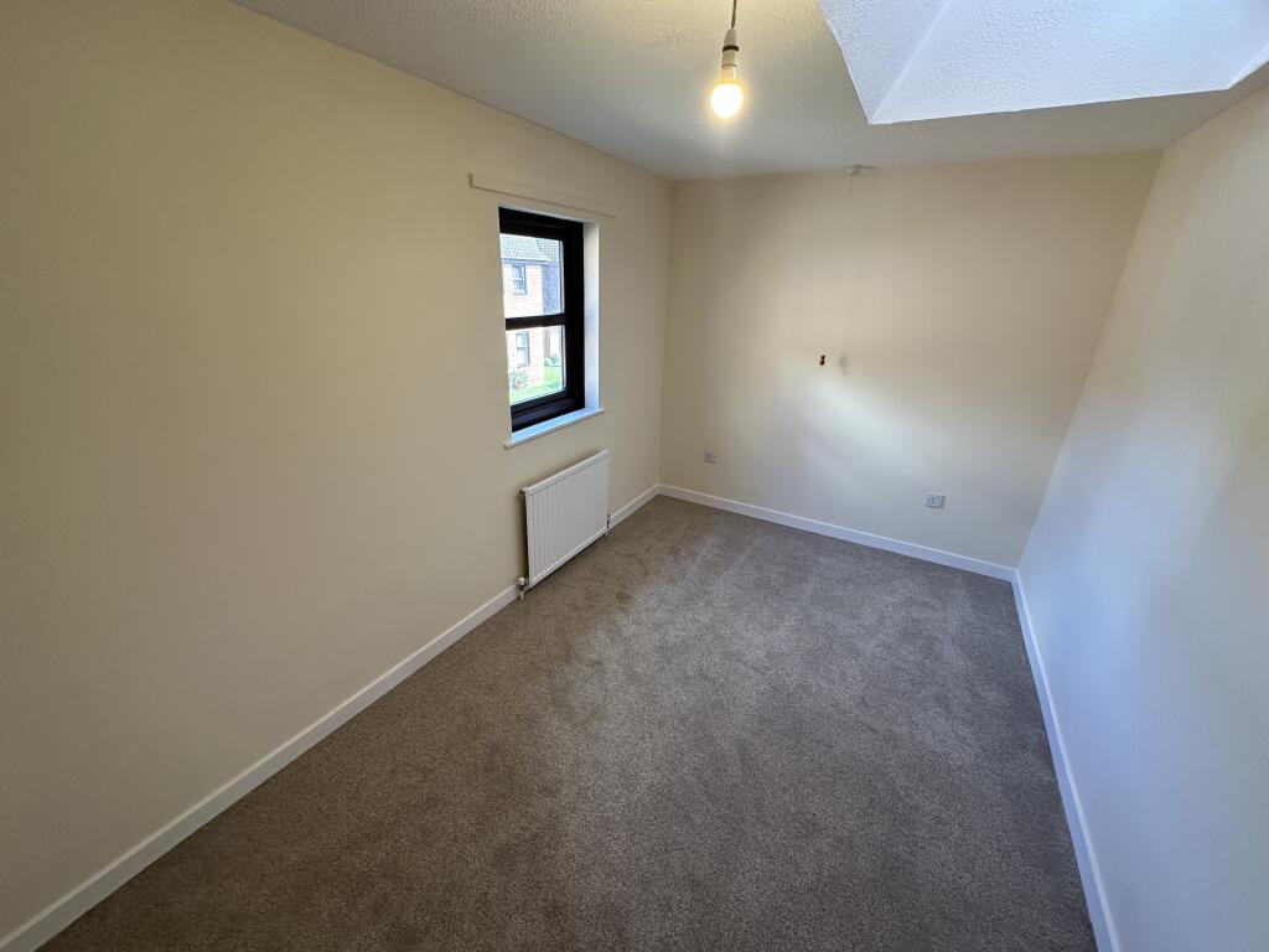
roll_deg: -1.3
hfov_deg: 102.1
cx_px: 634
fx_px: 513
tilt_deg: -21.2
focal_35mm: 14
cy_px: 476
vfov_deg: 85.7
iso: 200
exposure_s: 1/100
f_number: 2.2
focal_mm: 2.22
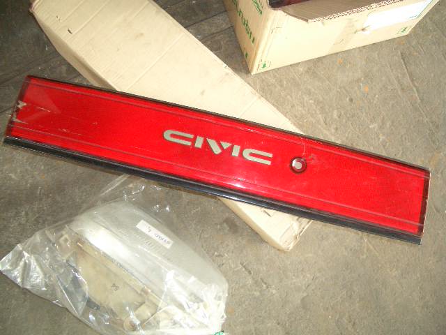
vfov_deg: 40.7
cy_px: 168
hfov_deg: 52.6
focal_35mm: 35
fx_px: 451
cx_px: 223
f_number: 2.6
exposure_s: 1/80
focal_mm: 5.8
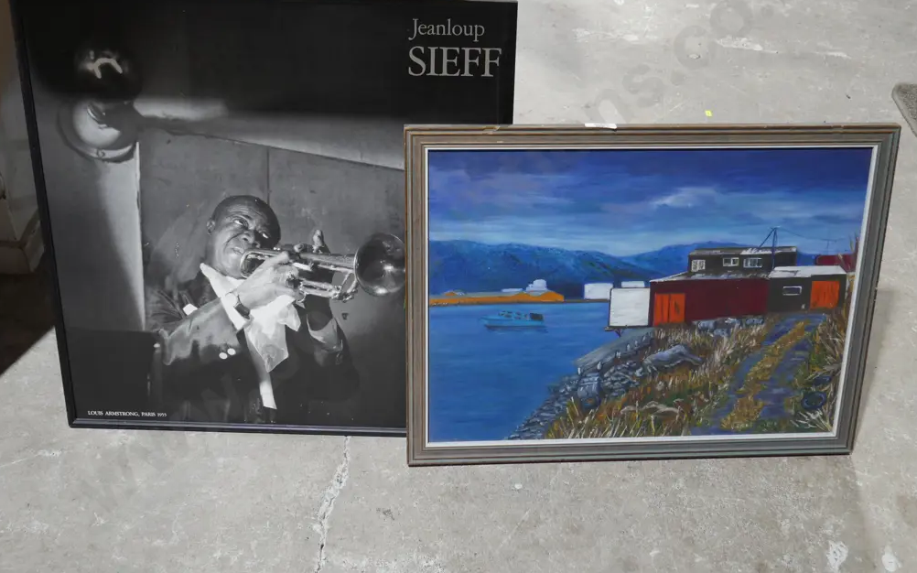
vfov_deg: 32.6
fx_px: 975
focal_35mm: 39
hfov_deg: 50.4
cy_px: 222
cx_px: 460
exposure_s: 1/60
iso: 400
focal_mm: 18
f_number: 4
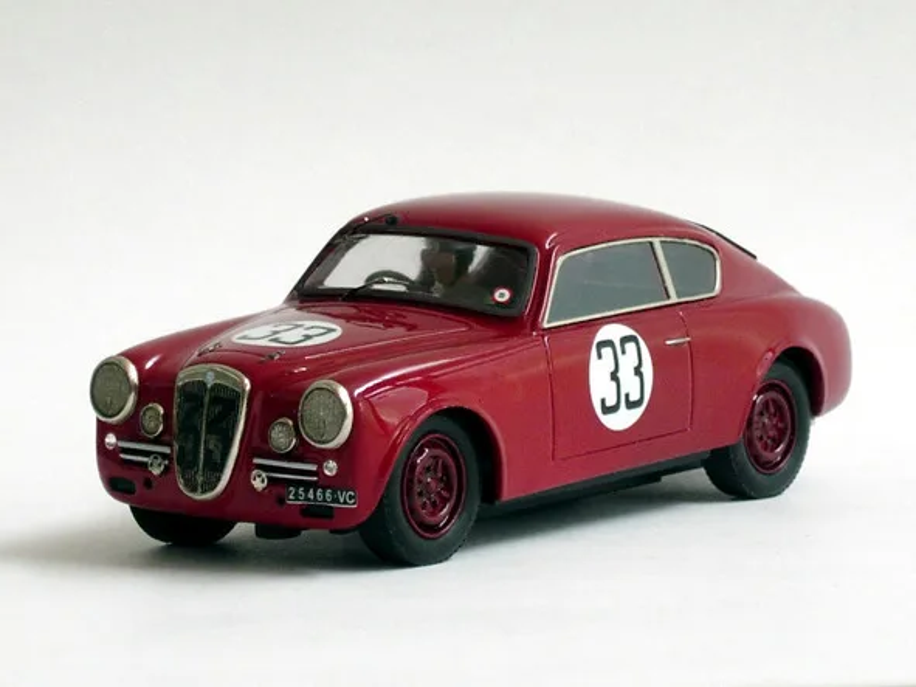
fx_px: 2990
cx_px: 458
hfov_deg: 17.4
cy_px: 344
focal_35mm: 113
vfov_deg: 13.1
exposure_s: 1/93.1
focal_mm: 23.4
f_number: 4.9
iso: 79
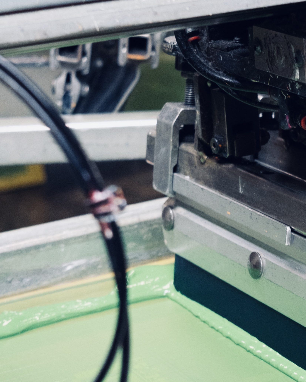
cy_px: 316
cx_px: 373
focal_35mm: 116
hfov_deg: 12.9
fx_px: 1313
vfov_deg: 16.4
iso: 800
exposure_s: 1/35
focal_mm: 27
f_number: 4
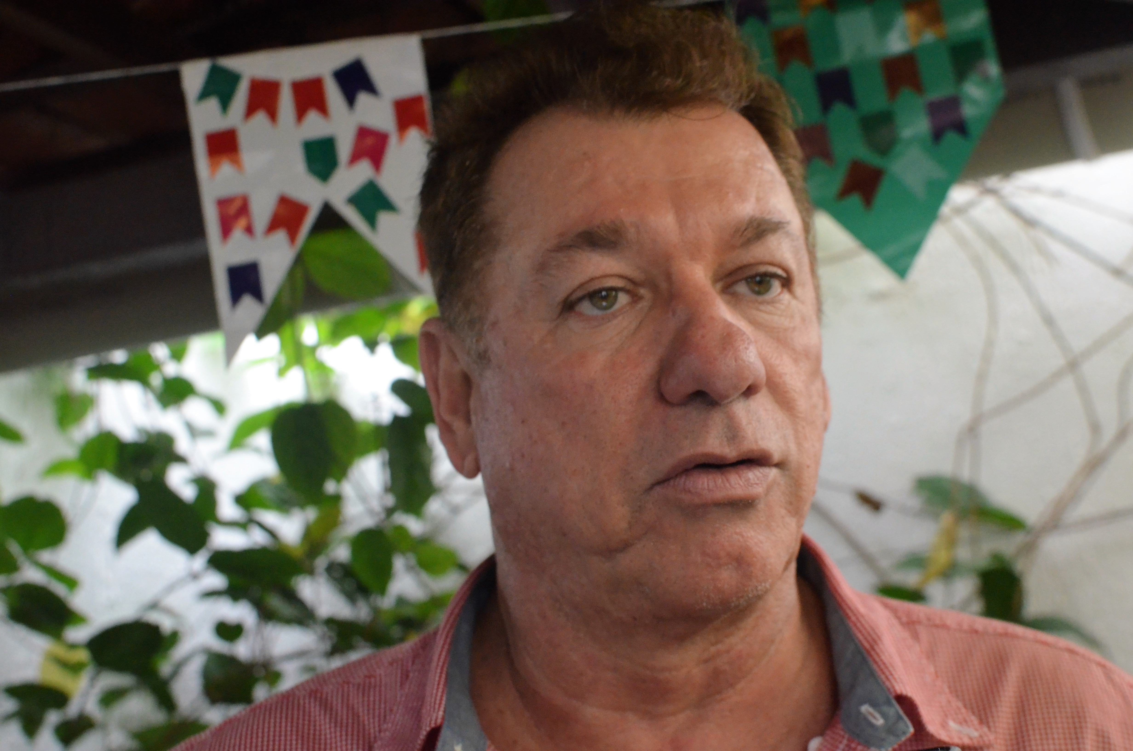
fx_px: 1649
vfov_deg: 25.6
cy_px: 376
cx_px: 566
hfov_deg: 37.9
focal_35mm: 52
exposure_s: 1/80
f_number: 5.6
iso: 3200
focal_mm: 35
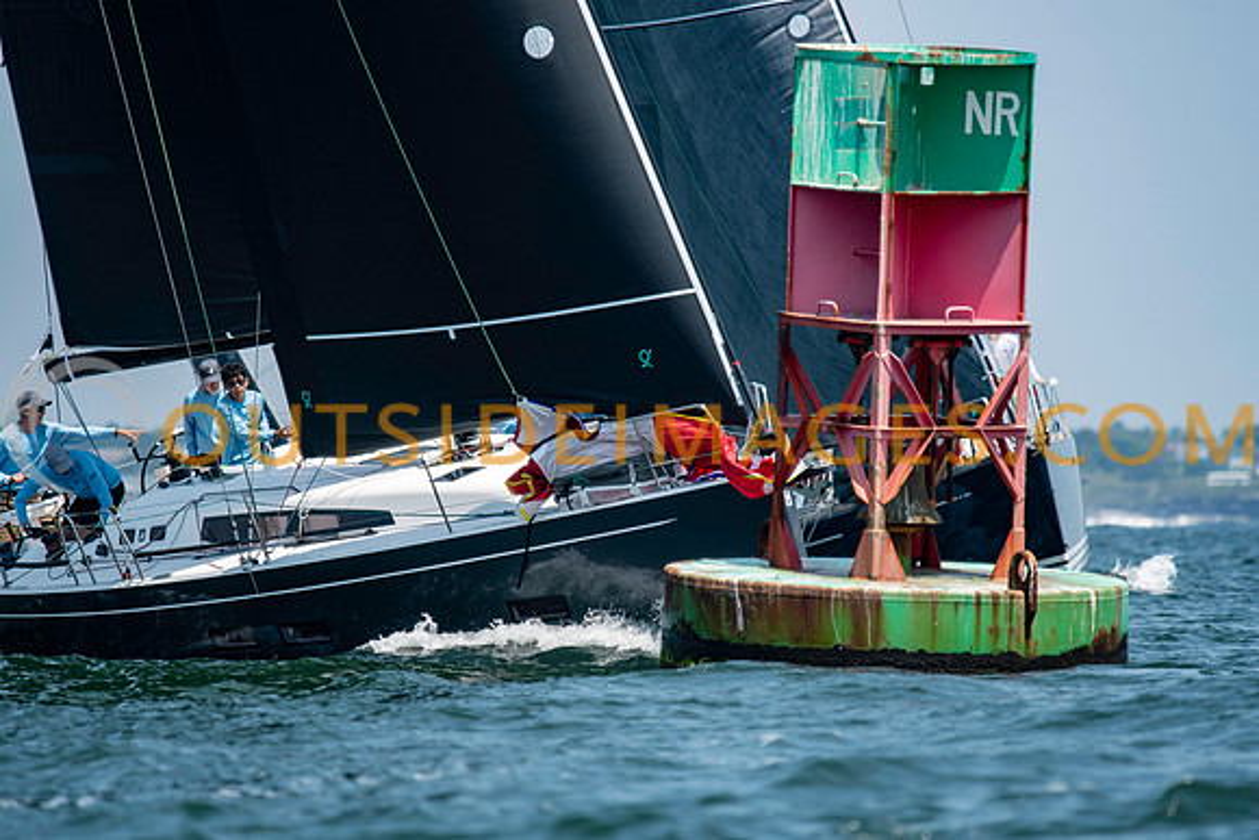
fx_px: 15740
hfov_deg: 4.6
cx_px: 630
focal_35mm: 450
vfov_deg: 3.1
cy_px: 420
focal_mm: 300
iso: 200
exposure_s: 1/2000
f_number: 4
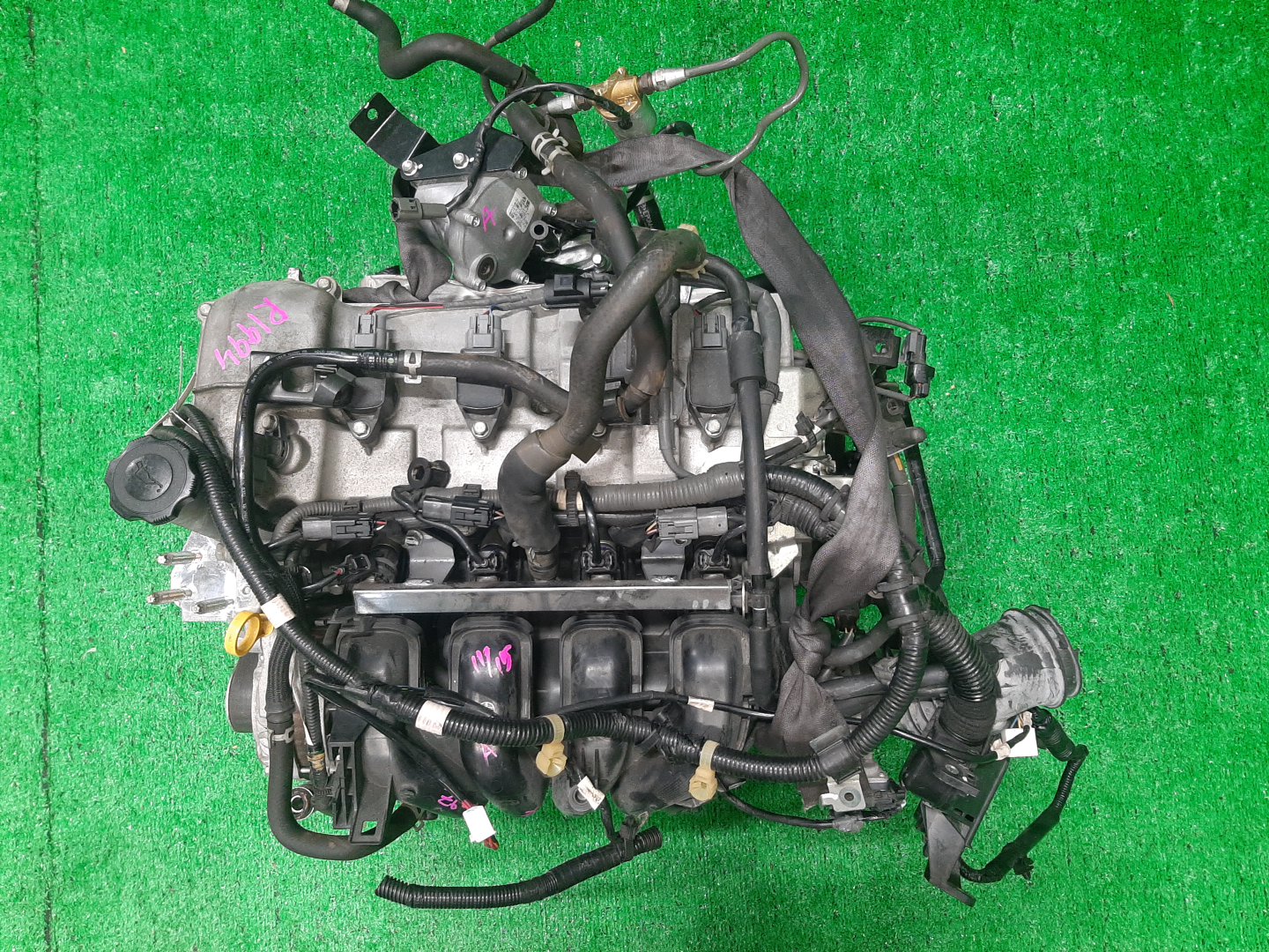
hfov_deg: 67.3
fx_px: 953
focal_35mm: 26
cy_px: 476
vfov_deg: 53.1
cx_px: 634
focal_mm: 3.93
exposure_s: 1/50
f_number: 1.7
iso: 169
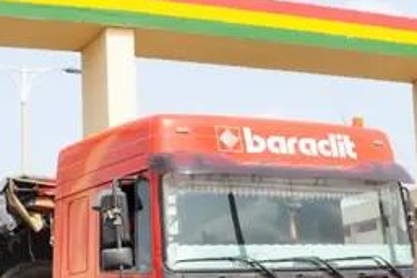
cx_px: 240
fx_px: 972
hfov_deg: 24.2
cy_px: 246
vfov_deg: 16.1
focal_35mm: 84
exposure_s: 1/500
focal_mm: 18
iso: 320
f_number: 11
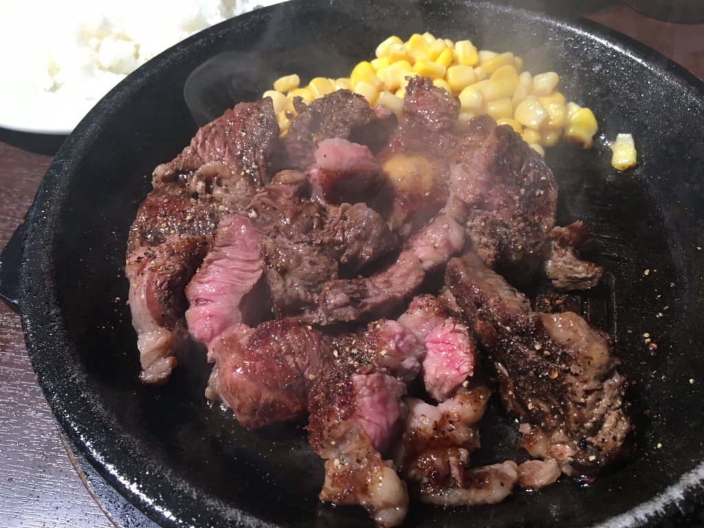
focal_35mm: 29
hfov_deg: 61.7
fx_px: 590
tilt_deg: -51.0
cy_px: 264
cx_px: 352
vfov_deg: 48.2
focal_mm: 4.15
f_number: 2.2
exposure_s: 1/30
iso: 40
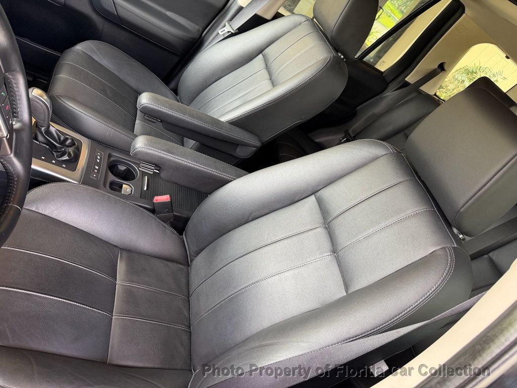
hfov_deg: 71.6
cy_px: 194
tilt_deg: -32.2
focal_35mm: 24
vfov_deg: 56.8
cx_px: 258
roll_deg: -40.7
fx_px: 358
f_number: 1.78
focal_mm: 6.76
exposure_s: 1/121
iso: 200
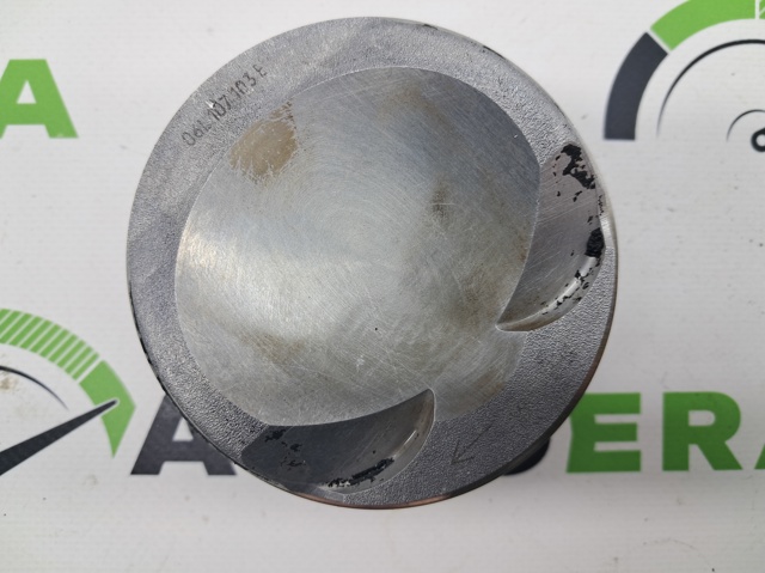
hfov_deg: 65.4
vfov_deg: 51.3
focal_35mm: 27
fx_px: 596
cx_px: 382
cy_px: 286
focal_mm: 4
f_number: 1.8
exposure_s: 1/50
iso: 50
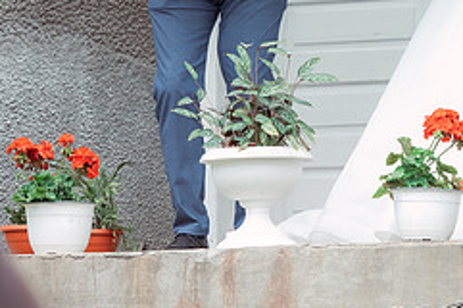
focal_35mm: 243
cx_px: 566
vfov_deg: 5.6
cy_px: -100
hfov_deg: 8.4
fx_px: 3121
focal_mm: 85
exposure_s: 1/500
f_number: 4.5
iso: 250
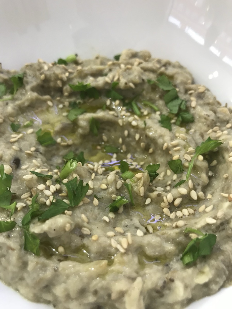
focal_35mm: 28
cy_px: 154
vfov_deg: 63.4
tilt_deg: -52.1
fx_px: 250
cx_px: 116
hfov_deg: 49.7
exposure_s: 1/20
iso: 40
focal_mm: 3.99
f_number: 1.8
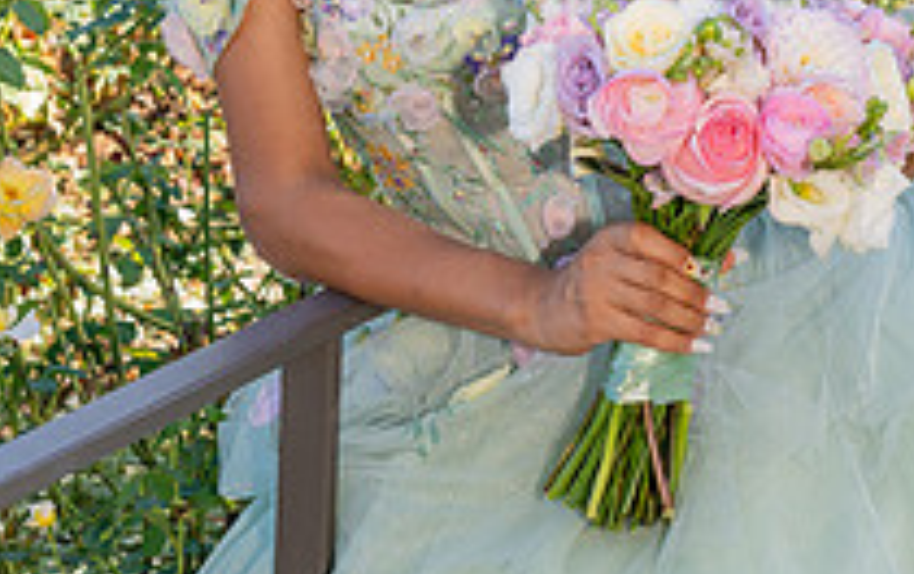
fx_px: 4266
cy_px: 30
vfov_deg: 7.7
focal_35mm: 171
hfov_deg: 12.2
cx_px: 636
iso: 200
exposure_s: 1/200
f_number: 5
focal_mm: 46
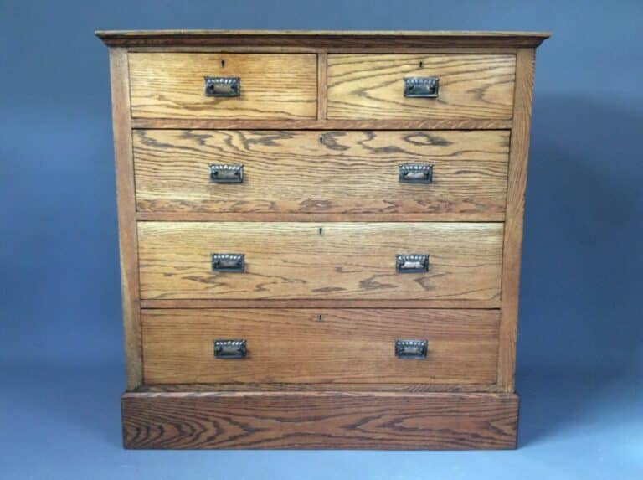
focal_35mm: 32
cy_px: 240
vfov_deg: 44.0
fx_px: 593
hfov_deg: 56.9
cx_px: 322
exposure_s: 1/25
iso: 80
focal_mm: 3.3
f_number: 2.4
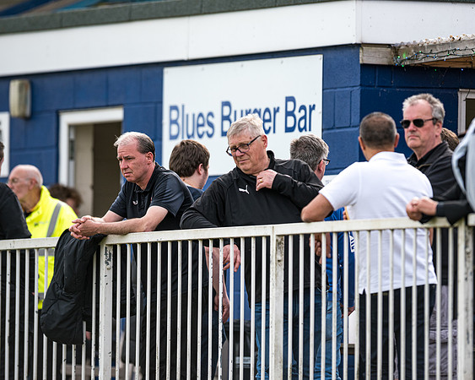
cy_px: 190
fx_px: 6331
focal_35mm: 451
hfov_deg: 4.3
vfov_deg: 3.4
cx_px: 238
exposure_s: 1/3200
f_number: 4
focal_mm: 400
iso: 400
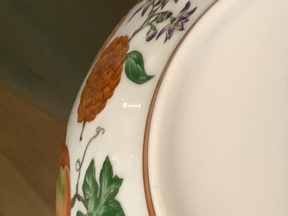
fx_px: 549
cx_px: 299
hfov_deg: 27.4
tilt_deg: -79.3
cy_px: 138
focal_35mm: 66
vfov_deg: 22.2
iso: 125
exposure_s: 1/50
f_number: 2.4
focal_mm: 3.3
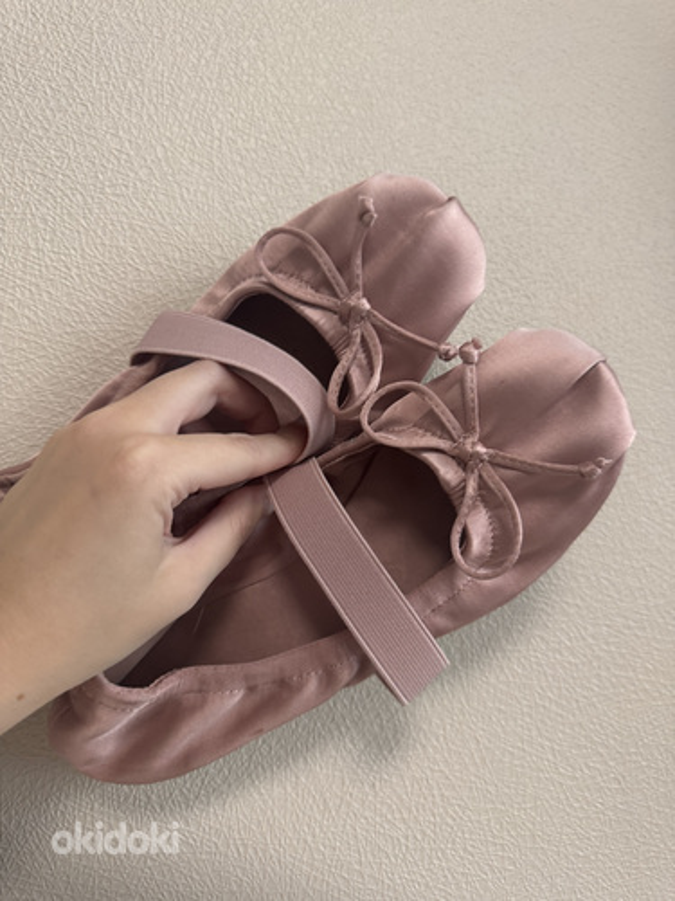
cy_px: 450
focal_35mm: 24
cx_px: 338
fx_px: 624
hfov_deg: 56.8
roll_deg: +9.3
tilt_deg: +3.0
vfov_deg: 71.6
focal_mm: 6.76
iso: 250
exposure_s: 1/60
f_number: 1.78
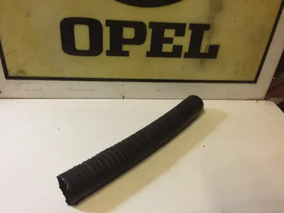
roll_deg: -8.1
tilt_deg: -38.6
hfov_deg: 61.7
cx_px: 142
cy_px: 106
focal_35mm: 29
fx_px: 238
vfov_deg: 48.2
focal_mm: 4.15
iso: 250
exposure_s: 1/33
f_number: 2.2
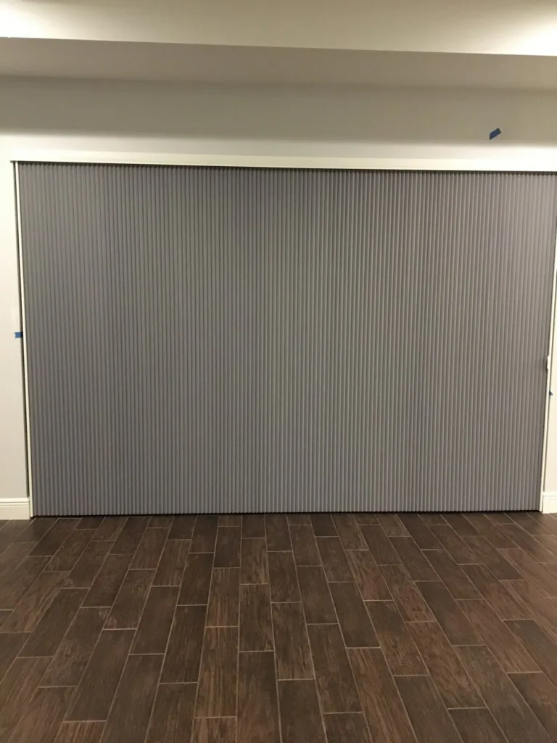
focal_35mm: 29
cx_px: 278
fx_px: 622
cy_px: 372
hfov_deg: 48.2
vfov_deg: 61.7
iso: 250
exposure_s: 1/15
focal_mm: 4.15
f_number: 2.2
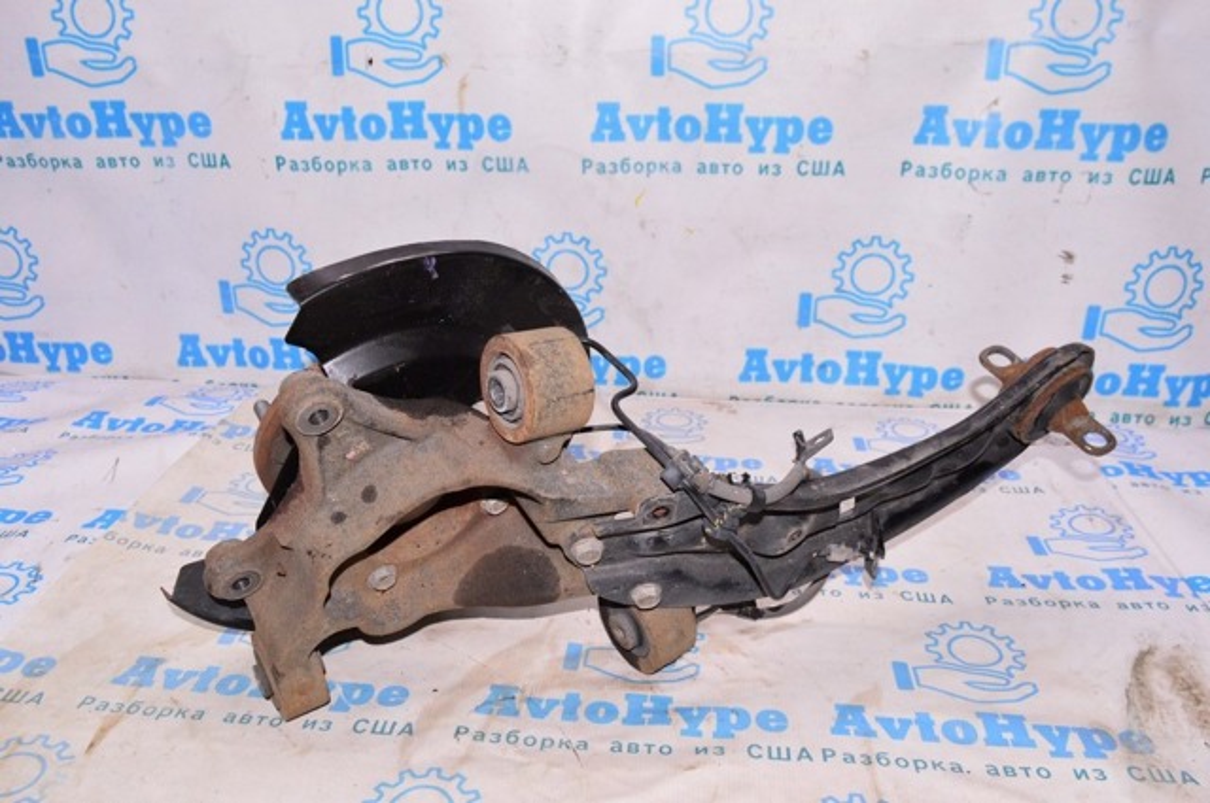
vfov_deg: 41.6
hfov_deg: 59.6
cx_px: 605
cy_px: 402
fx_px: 1057
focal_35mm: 32
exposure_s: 1/160
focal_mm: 21
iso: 1600
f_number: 8
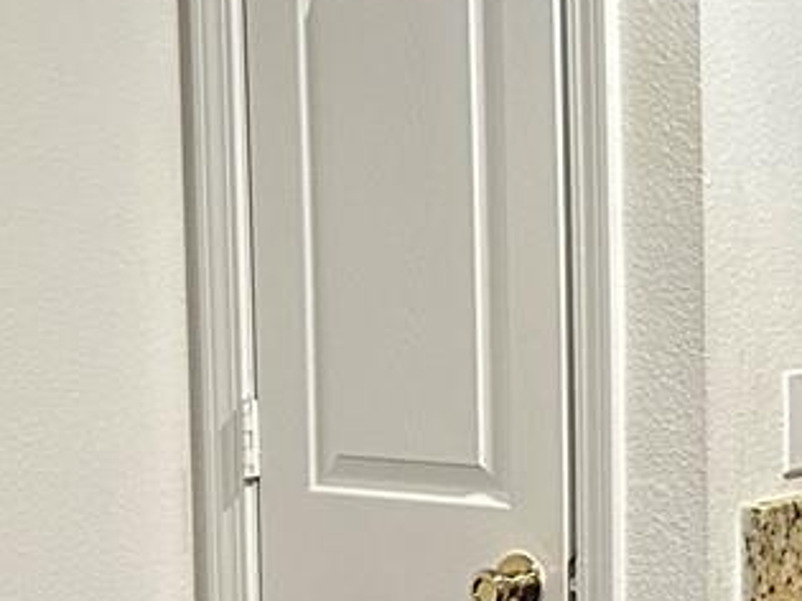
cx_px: 1179
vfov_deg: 11.2
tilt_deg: -3.8
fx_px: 3057
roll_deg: +0.5
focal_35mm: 132
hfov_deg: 14.1
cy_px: 308
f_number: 1.5
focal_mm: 5.7
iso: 250
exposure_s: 1/60
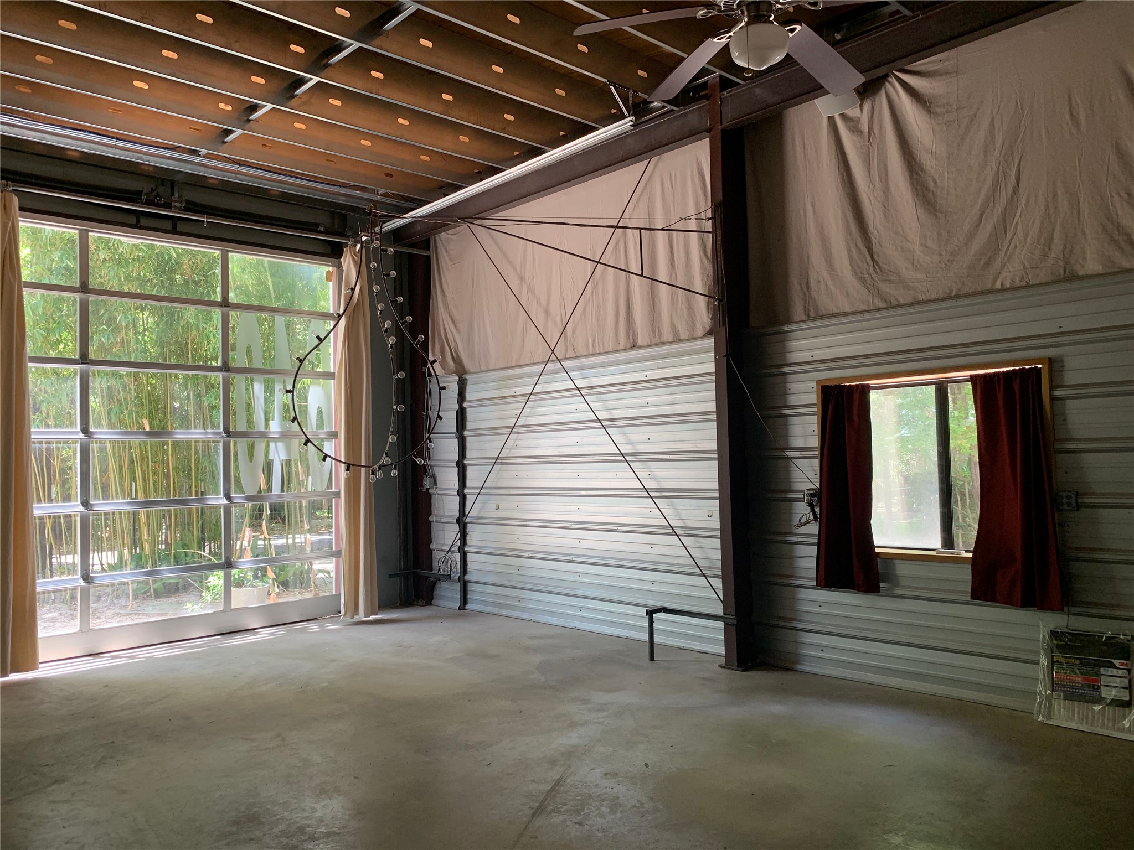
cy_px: 425
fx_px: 852
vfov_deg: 53.1
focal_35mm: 26
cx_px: 567
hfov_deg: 67.3
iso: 100
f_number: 1.8
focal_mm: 4.25
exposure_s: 1/91
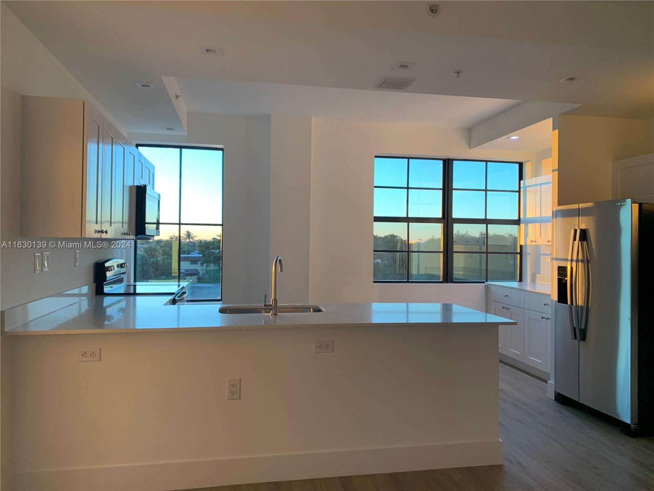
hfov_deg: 67.3
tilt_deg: +0.2
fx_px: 491
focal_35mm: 26
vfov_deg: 53.1
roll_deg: -1.1
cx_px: 327
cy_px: 246
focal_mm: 4.25
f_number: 1.8
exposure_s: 1/120
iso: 100
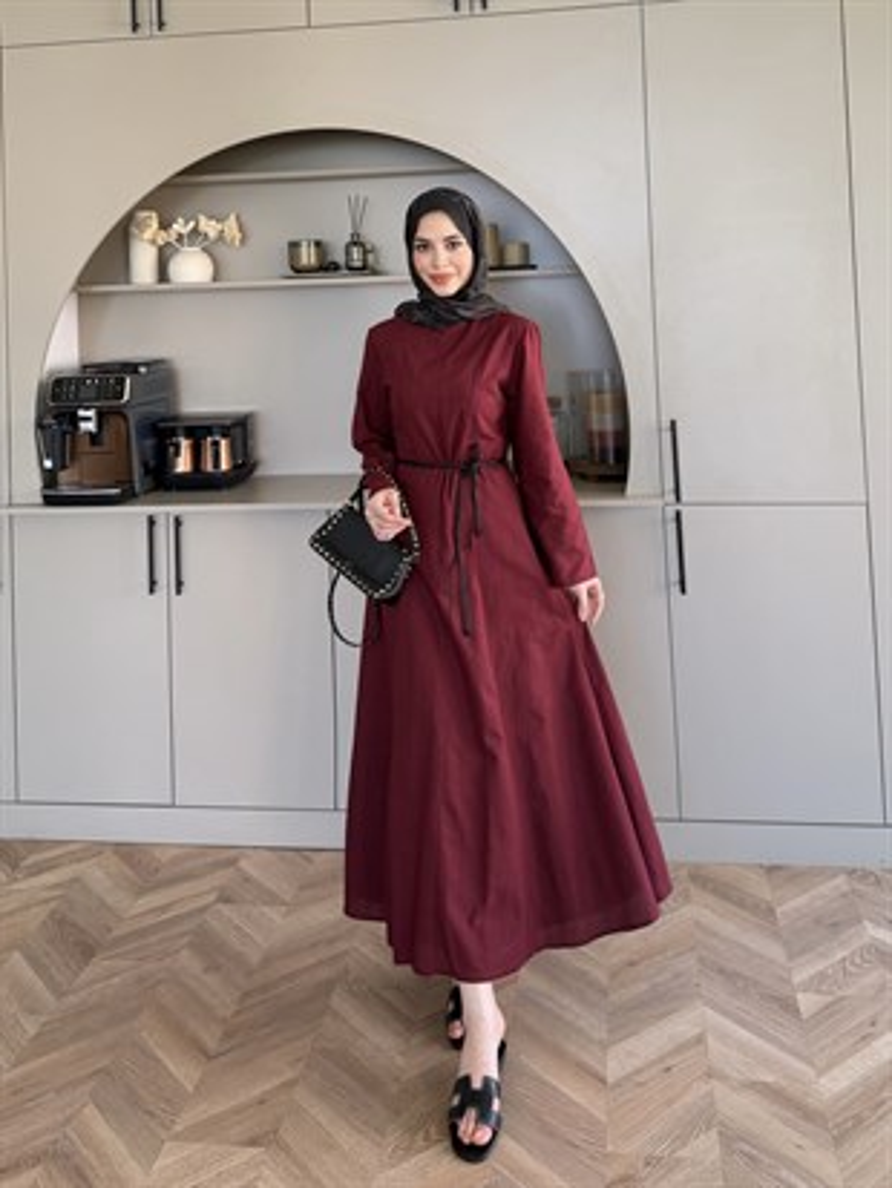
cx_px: 446
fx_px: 824
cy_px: 594
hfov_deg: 56.8
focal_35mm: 24
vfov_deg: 71.6
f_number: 1.78
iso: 125
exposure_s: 1/121
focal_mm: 6.76
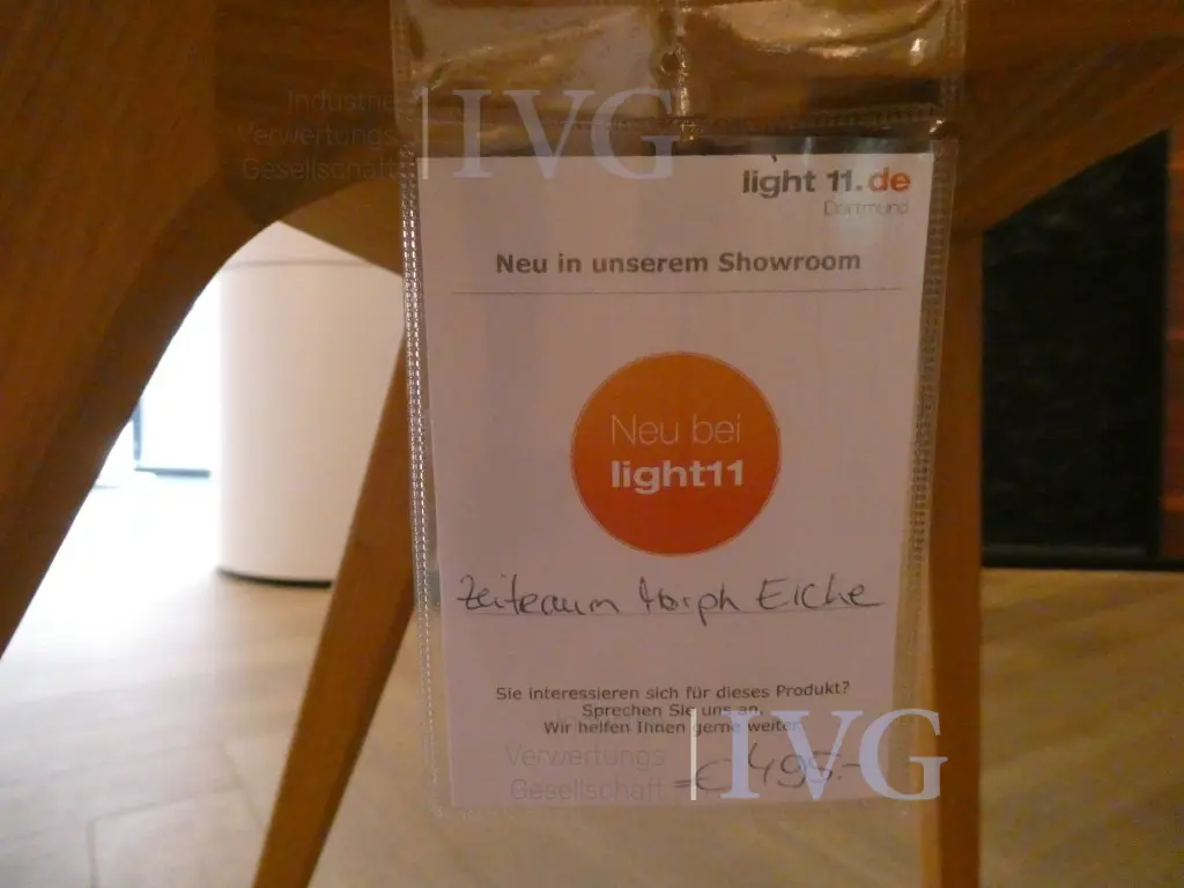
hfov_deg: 71.6
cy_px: 444
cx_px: 592
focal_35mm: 24
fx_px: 821
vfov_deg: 56.8
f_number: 3.3
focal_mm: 4.3
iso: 2000
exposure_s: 1/125
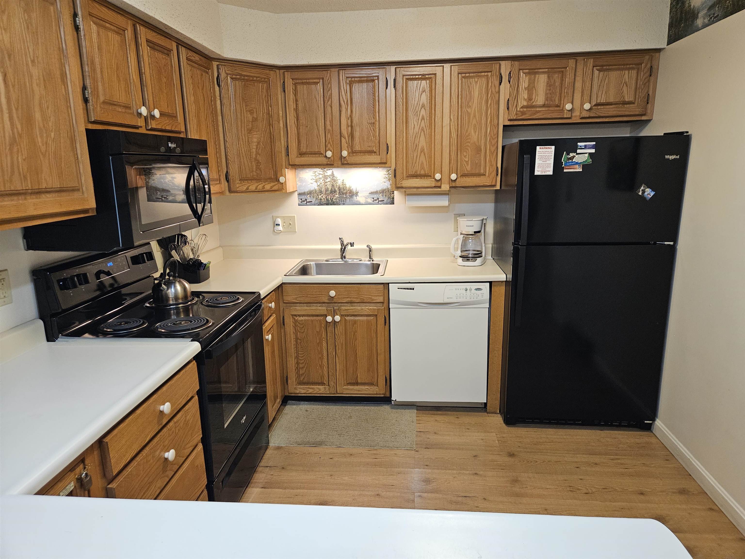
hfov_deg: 73.9
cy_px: 280
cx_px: 372
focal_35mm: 23
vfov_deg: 58.9
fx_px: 495
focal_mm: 5.4
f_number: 1.8
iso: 640
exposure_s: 1/120
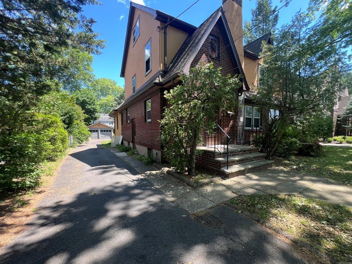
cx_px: 187
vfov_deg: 85.6
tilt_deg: -2.4
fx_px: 142
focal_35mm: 14
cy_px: 138
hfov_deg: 101.9
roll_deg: -0.3
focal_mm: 1.57
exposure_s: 1/112
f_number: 1.8
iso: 32
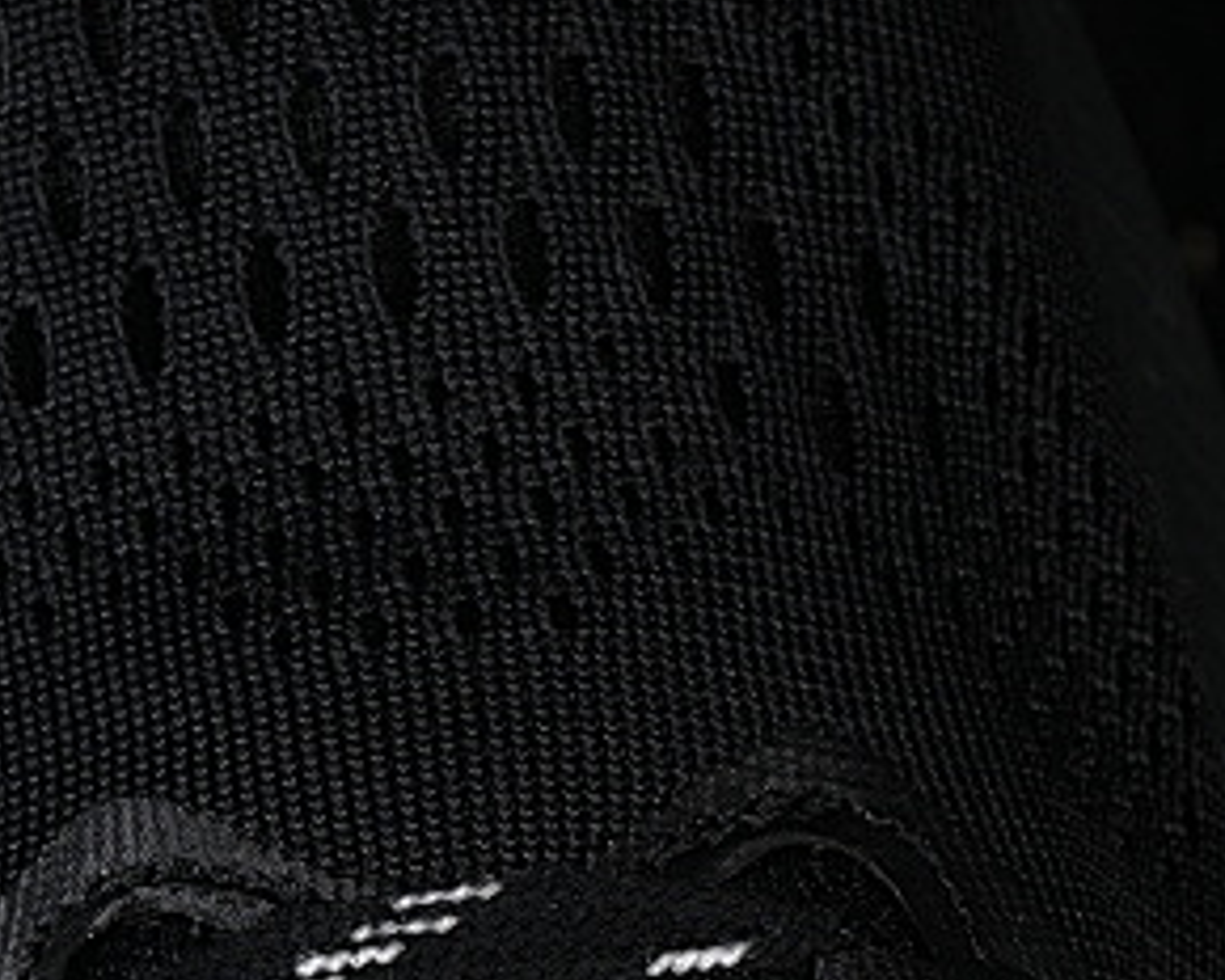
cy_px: 845
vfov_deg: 5.9
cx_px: 308
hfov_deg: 7.4
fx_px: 9499
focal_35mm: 262
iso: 160
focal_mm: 50
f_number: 6.3
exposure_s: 1/60
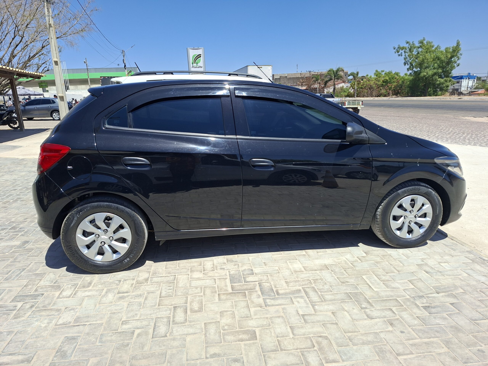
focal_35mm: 23
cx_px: 244
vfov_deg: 58.9
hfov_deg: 73.9
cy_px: 183
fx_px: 324
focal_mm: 5.54
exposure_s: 1/1923
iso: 50
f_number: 1.8
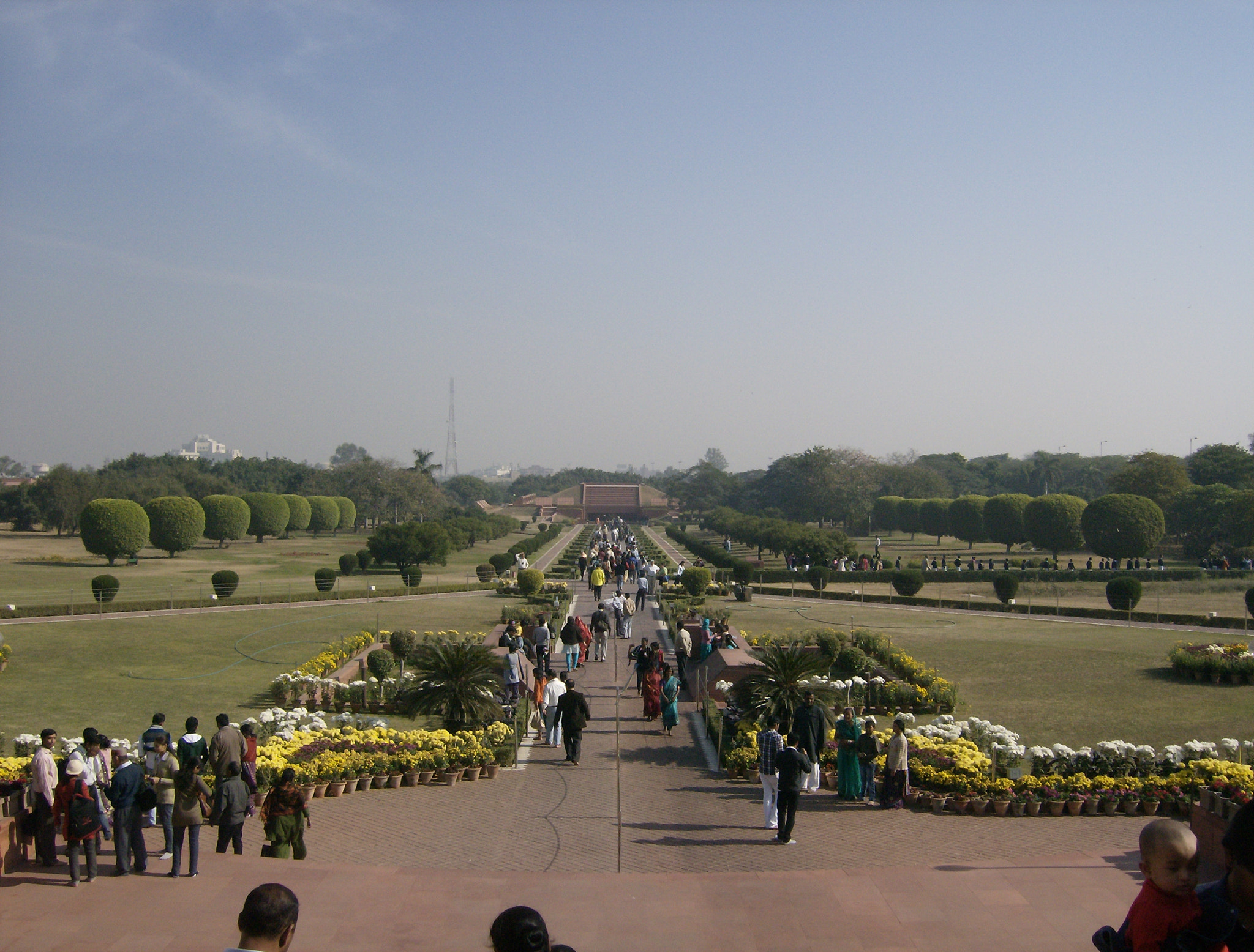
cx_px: 627
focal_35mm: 36
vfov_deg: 40.0
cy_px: 476
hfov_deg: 51.1
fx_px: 1310
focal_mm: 6
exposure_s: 1/1134
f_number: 4.7
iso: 100
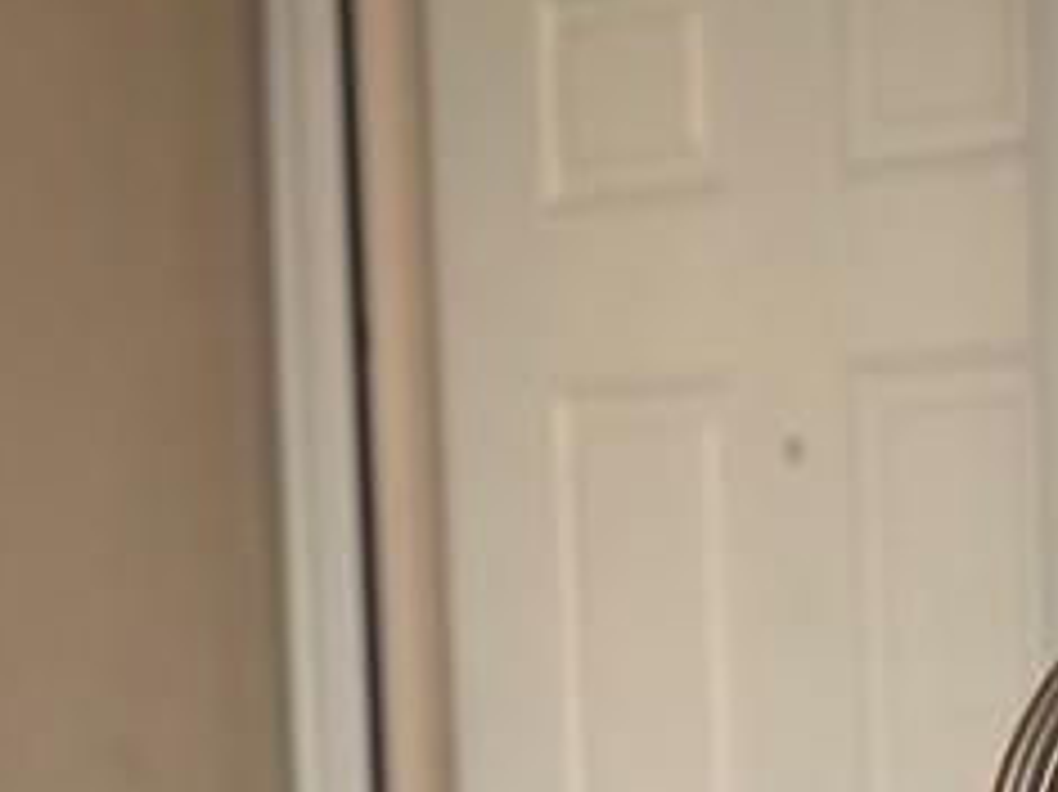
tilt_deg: -6.7
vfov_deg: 8.1
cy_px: 1382
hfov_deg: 10.9
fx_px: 5407
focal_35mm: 177
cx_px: 1351
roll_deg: +0.6
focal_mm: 5.96
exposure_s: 1/24
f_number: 1.6
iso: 50
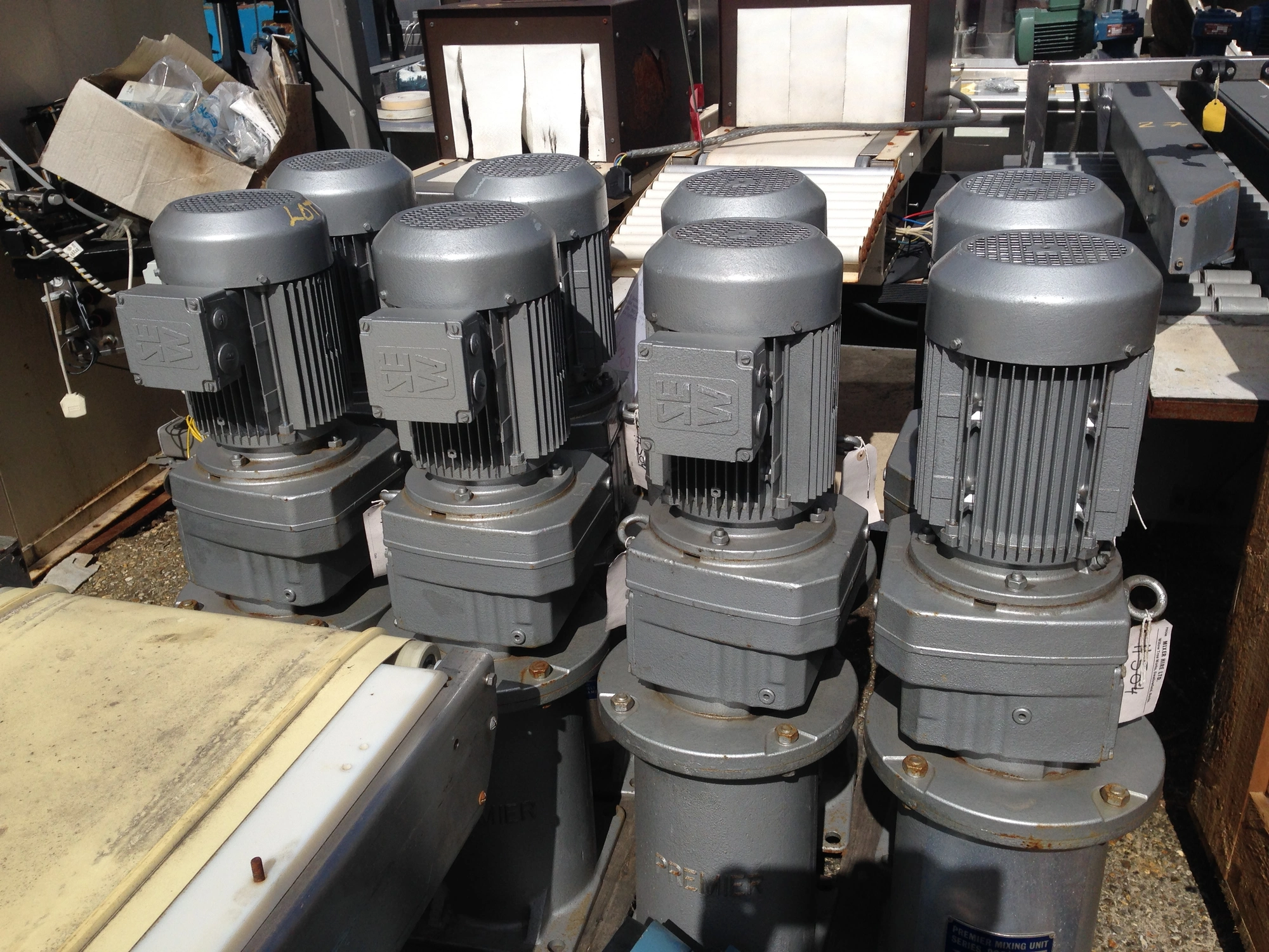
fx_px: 1210
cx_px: 634
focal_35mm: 33
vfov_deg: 42.9
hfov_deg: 55.4
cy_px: 476
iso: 50
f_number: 2.4
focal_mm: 4.12
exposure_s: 1/3390
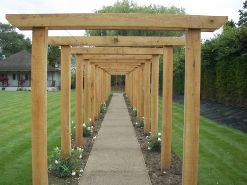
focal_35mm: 38
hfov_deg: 49.0
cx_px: 119
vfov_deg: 37.7
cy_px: 92
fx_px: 271
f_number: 2.8
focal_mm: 6
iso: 50
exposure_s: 1/160
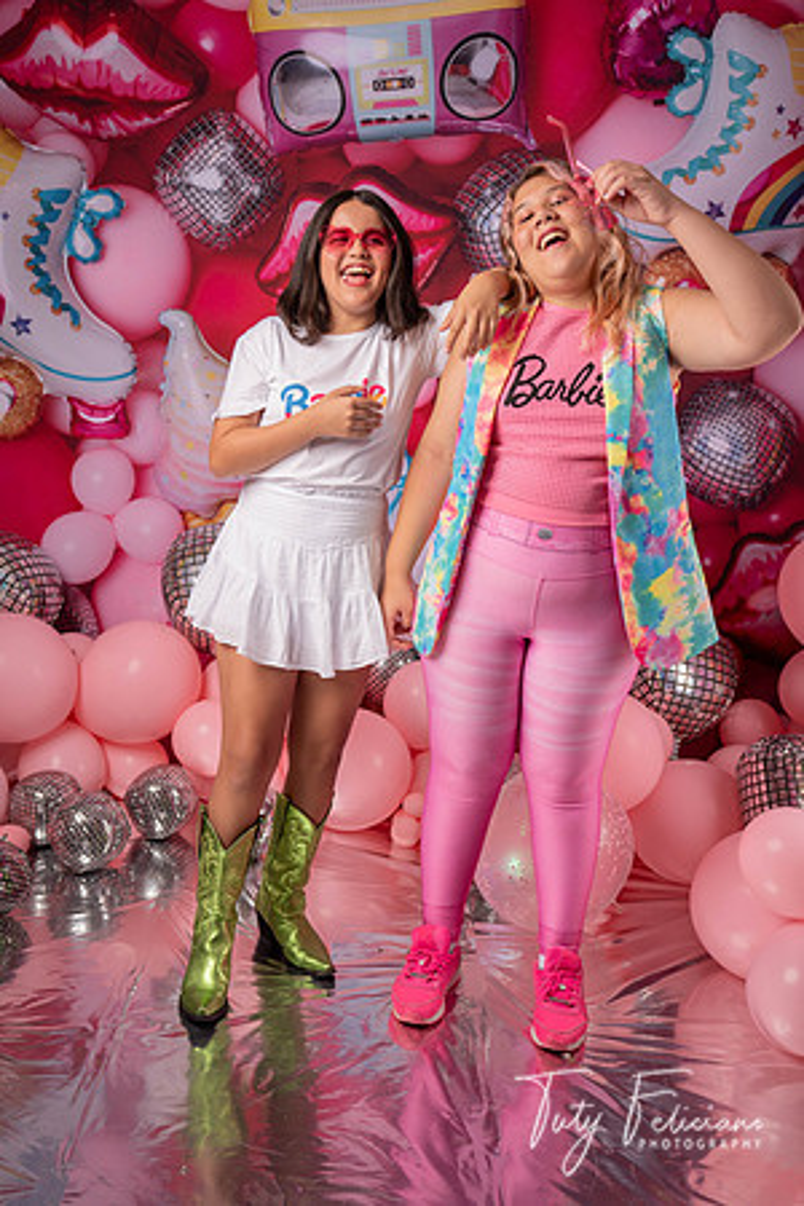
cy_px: 603
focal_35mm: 42
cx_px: 402
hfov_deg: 31.9
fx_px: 1407
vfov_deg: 46.4
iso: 125
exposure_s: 1/100
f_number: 4.5
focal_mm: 42
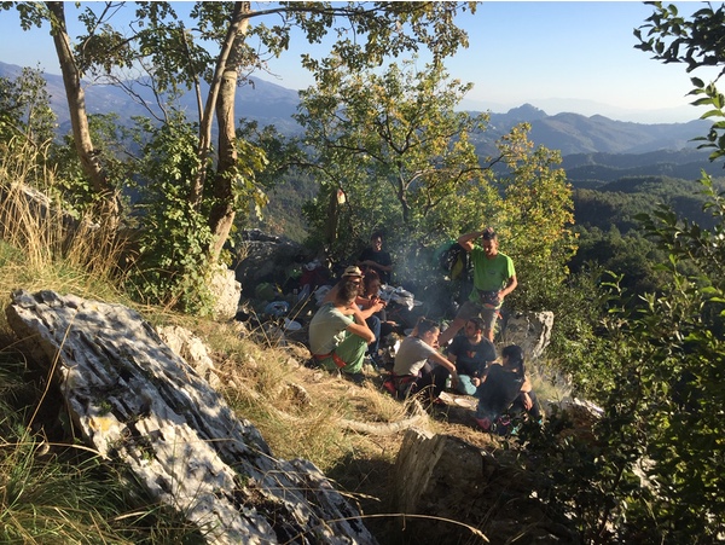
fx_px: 608
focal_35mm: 29
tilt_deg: -14.3
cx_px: 362
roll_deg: -0.4
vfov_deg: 48.3
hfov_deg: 61.6
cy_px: 272
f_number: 2.2
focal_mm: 4.15
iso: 32
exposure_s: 1/1199
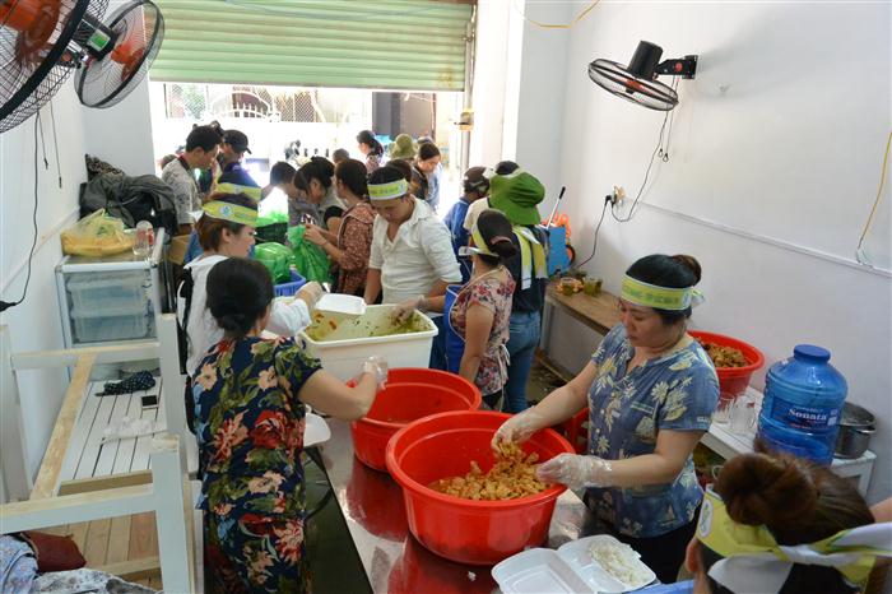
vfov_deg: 47.9
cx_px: 446
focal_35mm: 27
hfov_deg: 67.4
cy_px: 297
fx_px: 669
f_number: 3.5
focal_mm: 10
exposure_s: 1/50
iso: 800
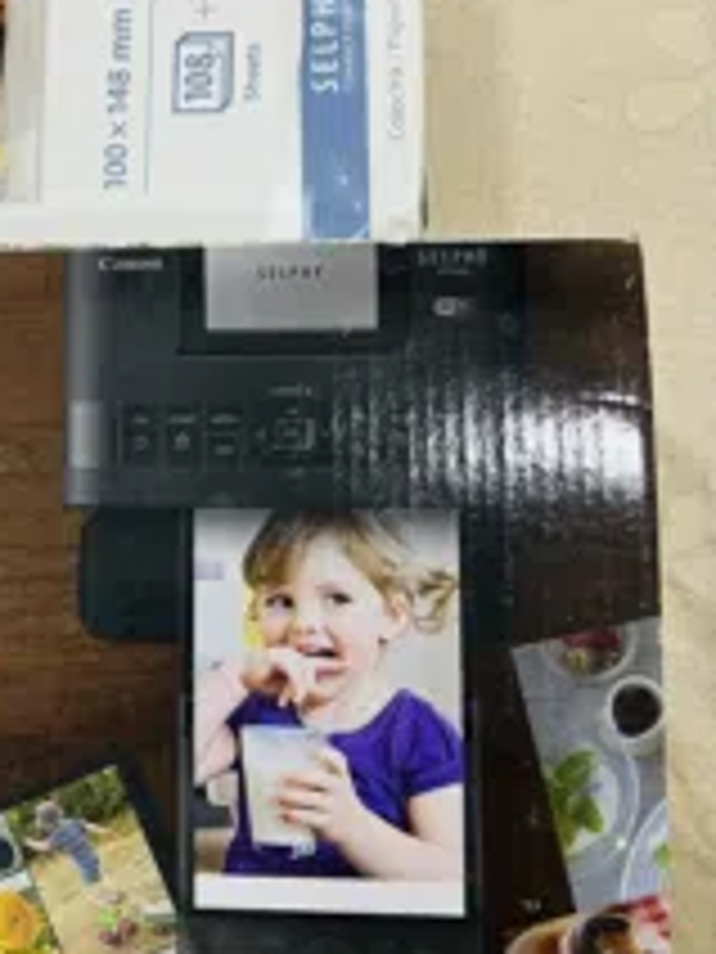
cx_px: 72
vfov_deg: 38.9
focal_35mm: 49
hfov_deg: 28.5
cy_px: 508
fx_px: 1351
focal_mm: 5.7
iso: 64
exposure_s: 1/50
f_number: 1.5
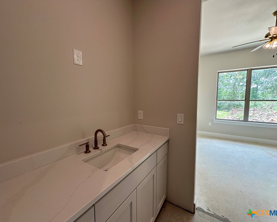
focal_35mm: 15
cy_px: 110
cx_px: 138
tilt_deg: -4.9
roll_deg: +0.1
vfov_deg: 84.0
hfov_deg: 96.8
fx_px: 123
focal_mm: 2.22
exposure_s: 1/120
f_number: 2.2
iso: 64
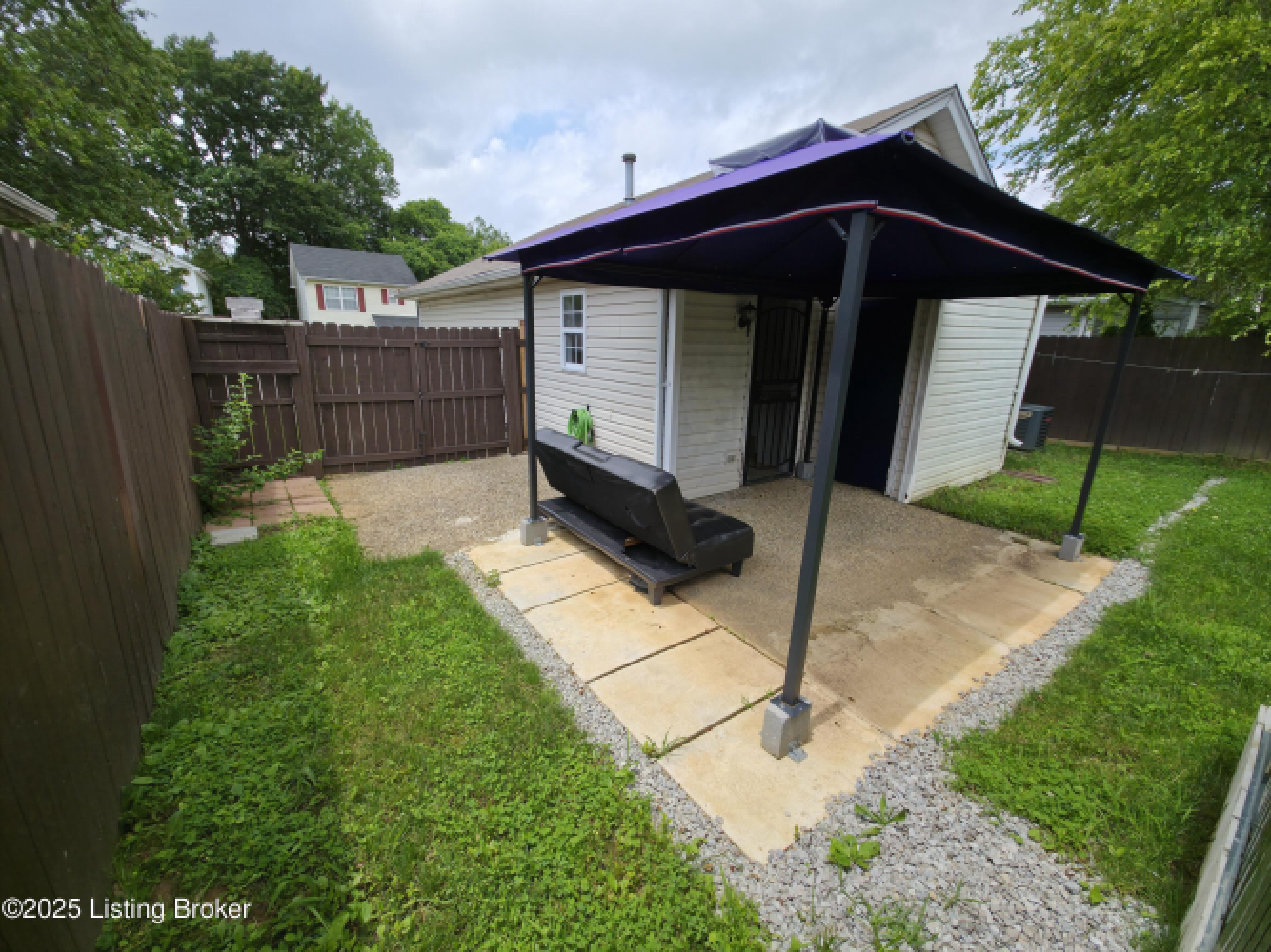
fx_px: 477
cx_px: 636
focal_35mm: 13
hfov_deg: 106.2
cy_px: 476
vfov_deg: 89.9
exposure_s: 1/3701
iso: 20
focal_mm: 2.2
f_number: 1.9
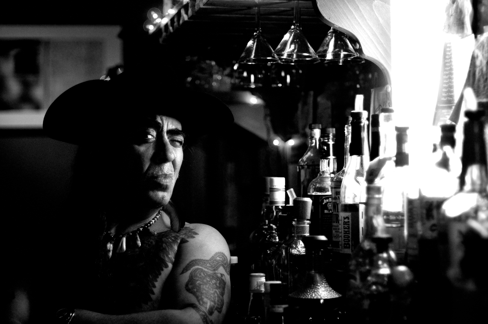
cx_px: 244
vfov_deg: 18.1
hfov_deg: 27.0
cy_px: 162
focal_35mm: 75
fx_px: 1015
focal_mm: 50
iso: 640
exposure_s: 1/50
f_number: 1.4
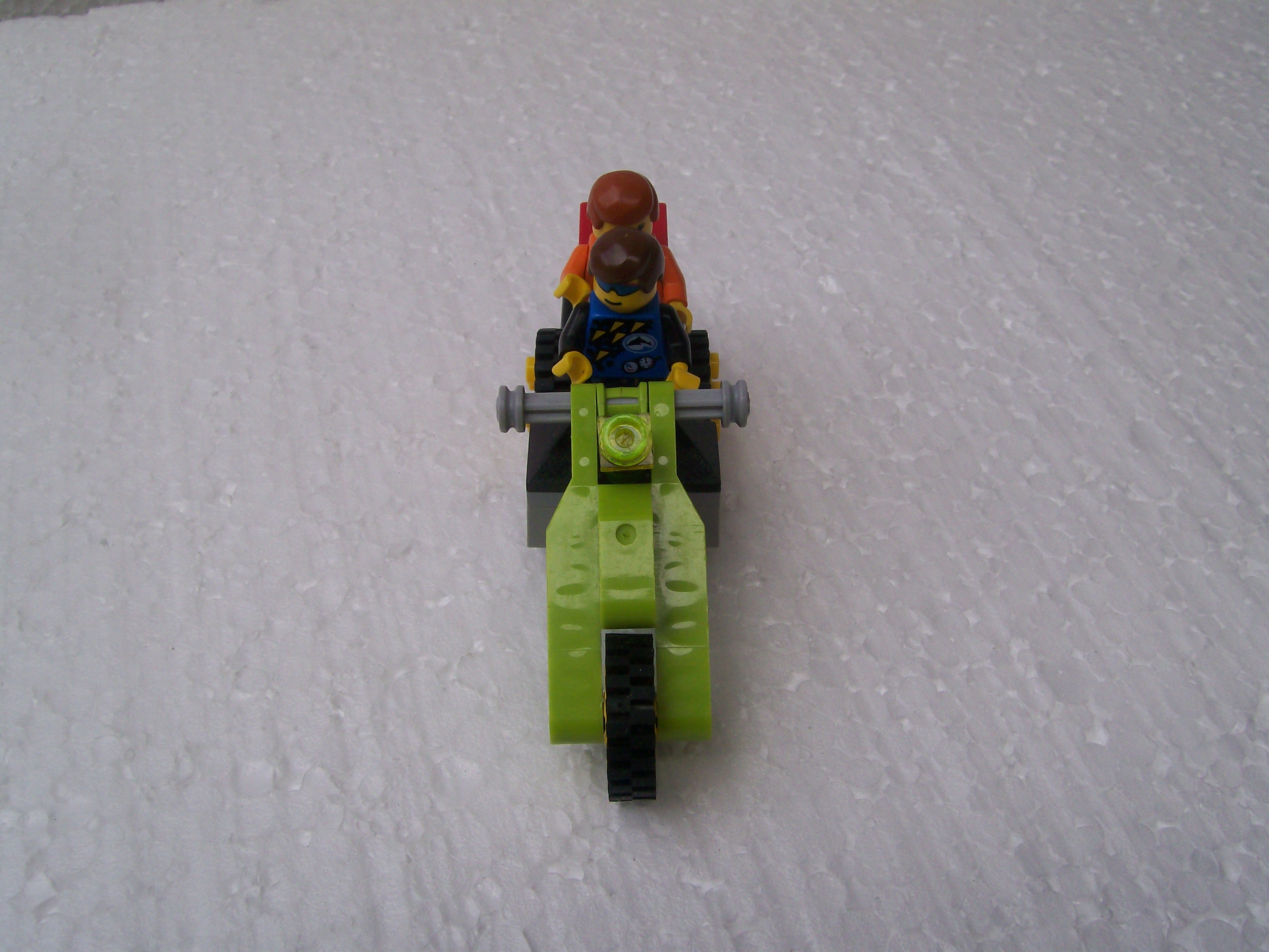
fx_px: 1320
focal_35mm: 36
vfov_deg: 39.7
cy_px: 476
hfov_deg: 51.4
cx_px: 634
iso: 80
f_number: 4.8
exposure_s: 1/328
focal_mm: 6
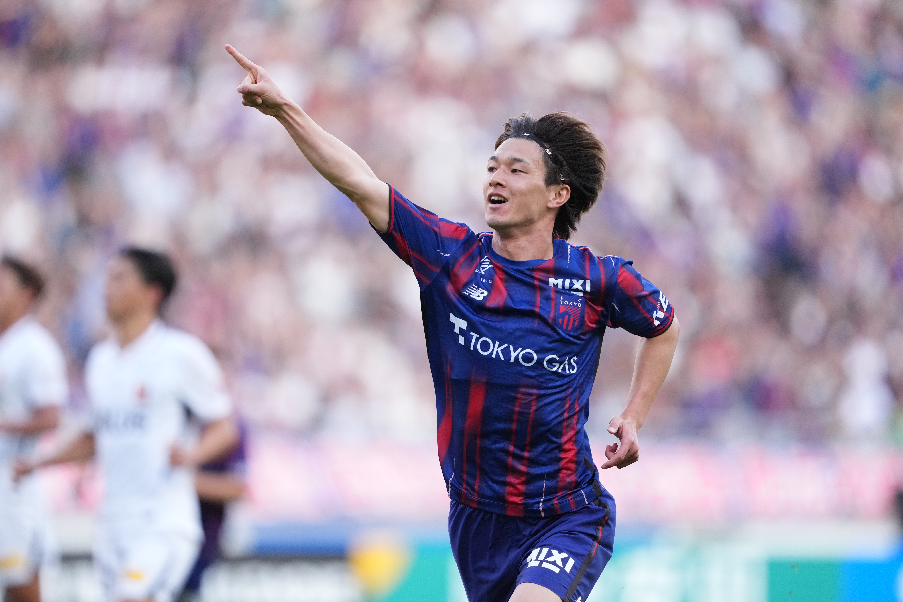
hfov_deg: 4.6
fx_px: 11362
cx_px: 432
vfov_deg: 3.0
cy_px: 295
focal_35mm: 453
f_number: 2.8
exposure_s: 1/2000
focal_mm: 400
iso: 2500
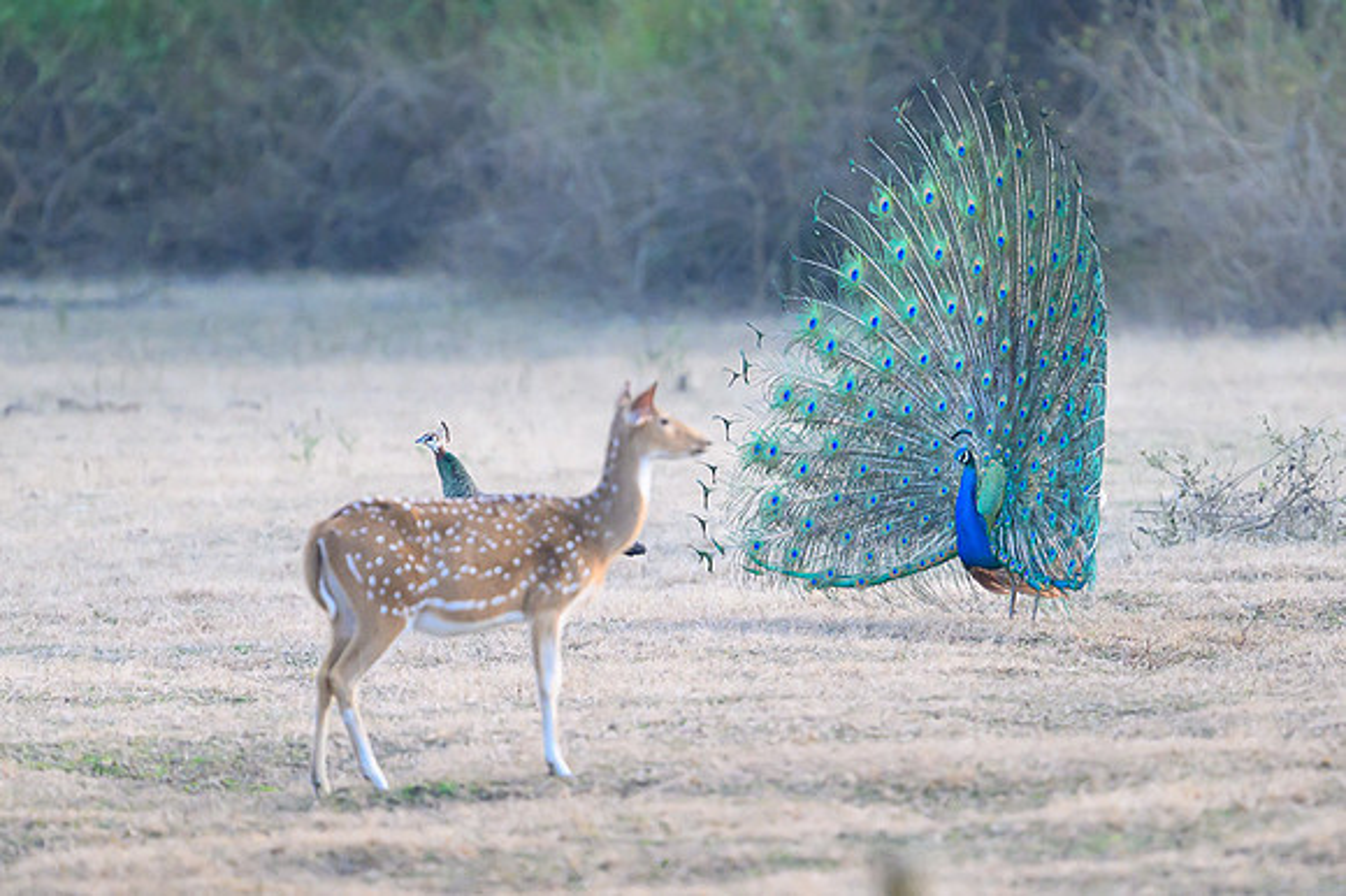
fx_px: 37329
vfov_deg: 1.4
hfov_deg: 2.1
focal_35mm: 999
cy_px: 459
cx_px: 850
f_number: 4
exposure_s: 1/500
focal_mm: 560
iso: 2200
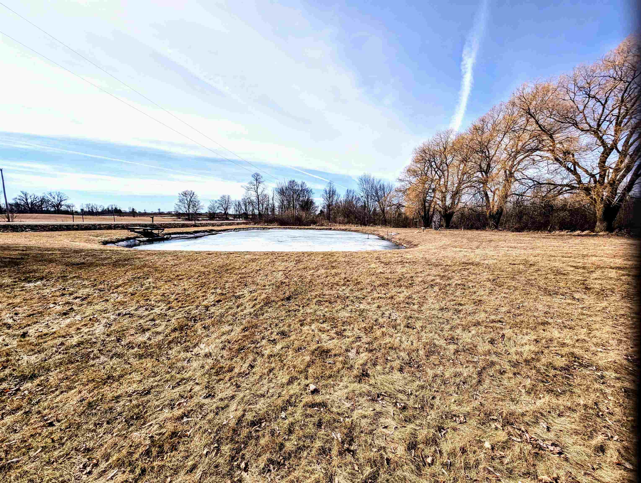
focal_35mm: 12
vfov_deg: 94.6
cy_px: 242
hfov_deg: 110.5
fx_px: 223
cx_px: 320
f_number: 1.95
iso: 41
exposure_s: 1/2825
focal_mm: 2.23
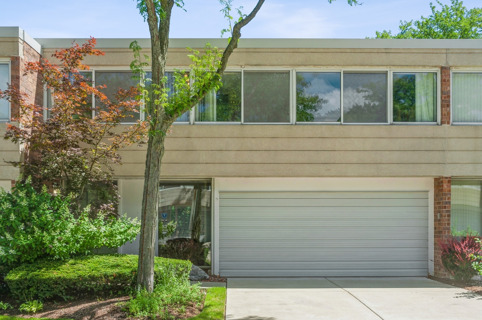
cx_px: 241
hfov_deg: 50.7
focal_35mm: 38
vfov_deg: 35.0
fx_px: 508
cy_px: 160
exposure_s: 1/500
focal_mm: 38
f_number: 8
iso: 200
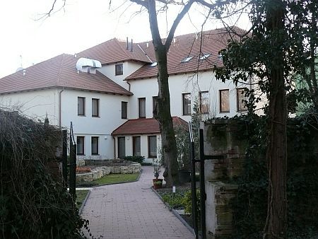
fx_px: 515
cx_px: 159
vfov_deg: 26.1
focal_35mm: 56
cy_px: 120
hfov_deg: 34.3
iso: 400
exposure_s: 1/250
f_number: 4.5
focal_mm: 9.8
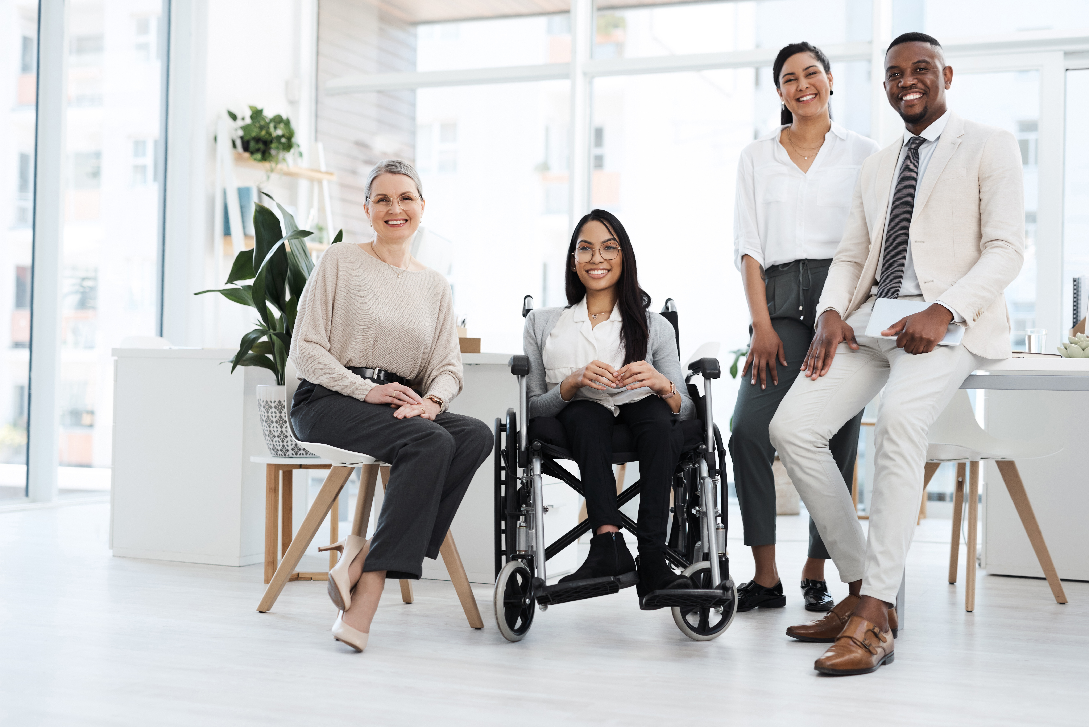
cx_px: 544
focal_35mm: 50
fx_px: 1513
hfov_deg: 39.6
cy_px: 364
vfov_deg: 27.0
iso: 250
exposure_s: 1/200
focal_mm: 50
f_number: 2.2
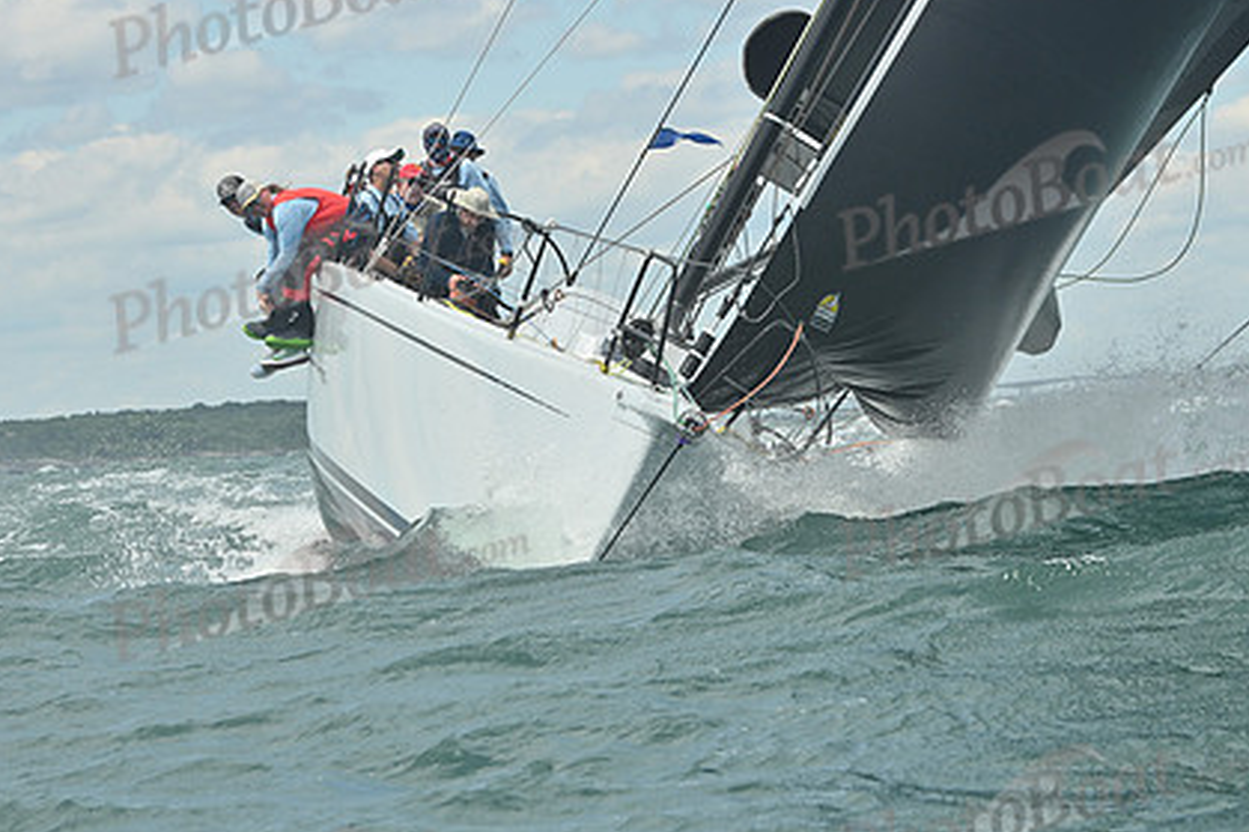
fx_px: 5861
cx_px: 686
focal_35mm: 169
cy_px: 389
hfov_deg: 12.2
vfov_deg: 8.1
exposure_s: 1/1250
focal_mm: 122
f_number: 9
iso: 250
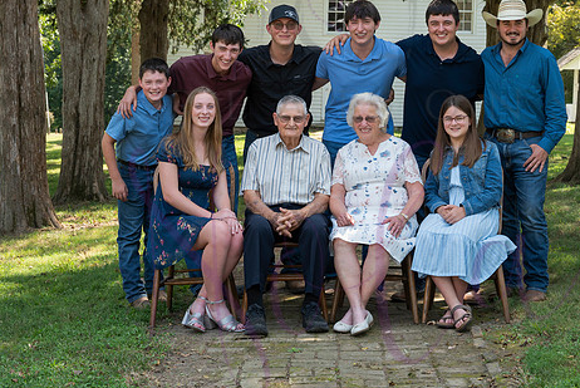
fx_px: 1193
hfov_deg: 27.3
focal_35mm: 74
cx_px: 340
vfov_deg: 18.5
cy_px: 166
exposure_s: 1/125
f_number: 8
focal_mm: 59
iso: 400
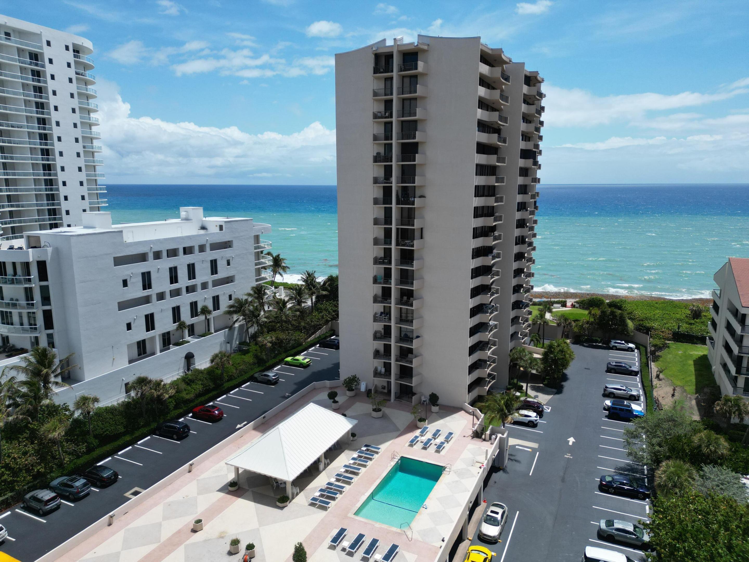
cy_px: 281
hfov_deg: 71.6
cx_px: 374
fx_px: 519
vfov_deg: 56.8
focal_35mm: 24
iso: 140
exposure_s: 1/5000
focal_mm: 6.72
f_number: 1.7
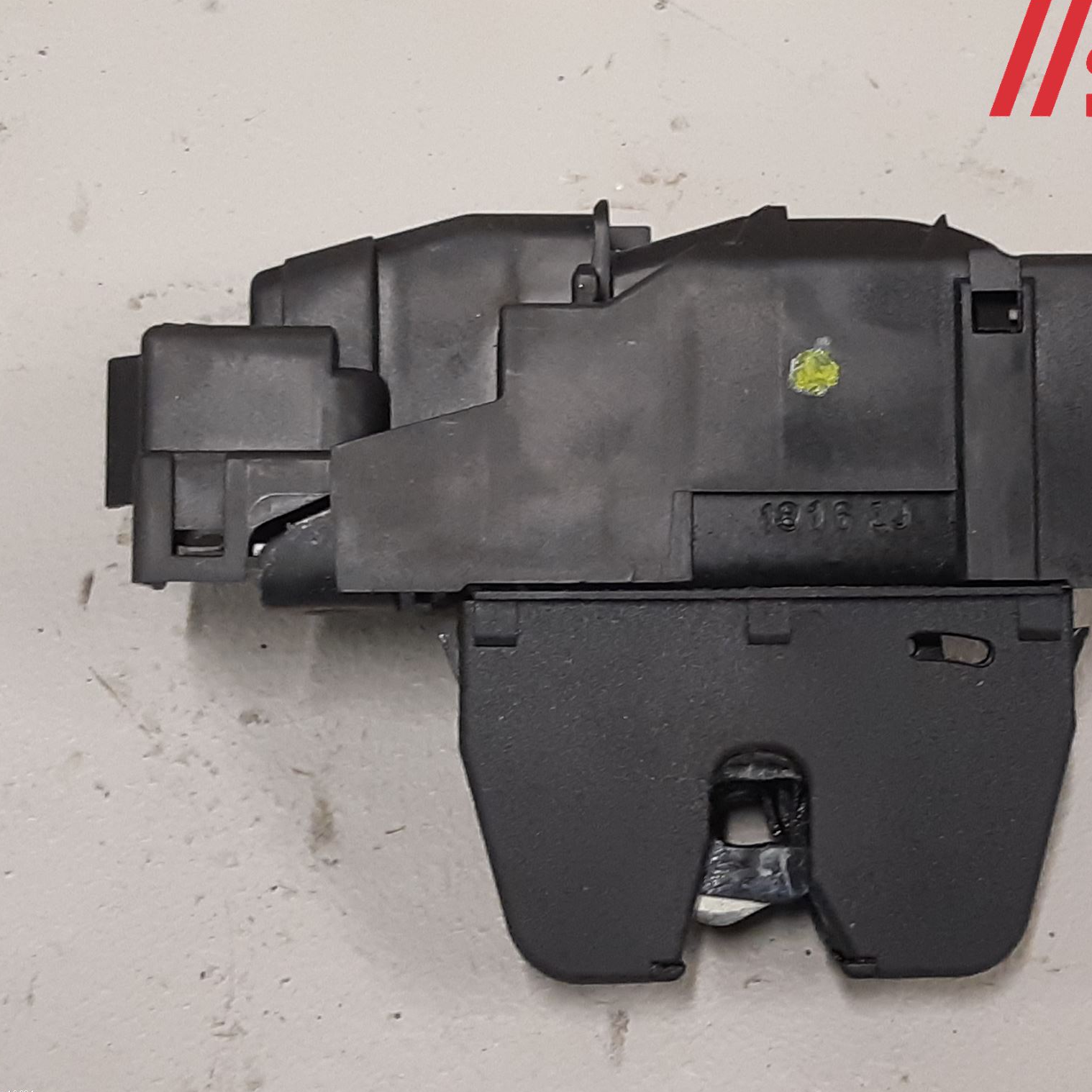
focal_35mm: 31
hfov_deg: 51.9
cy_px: 547
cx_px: 694
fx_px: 1106
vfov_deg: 52.5
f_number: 1.7
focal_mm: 3.93
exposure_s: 1/50
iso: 160
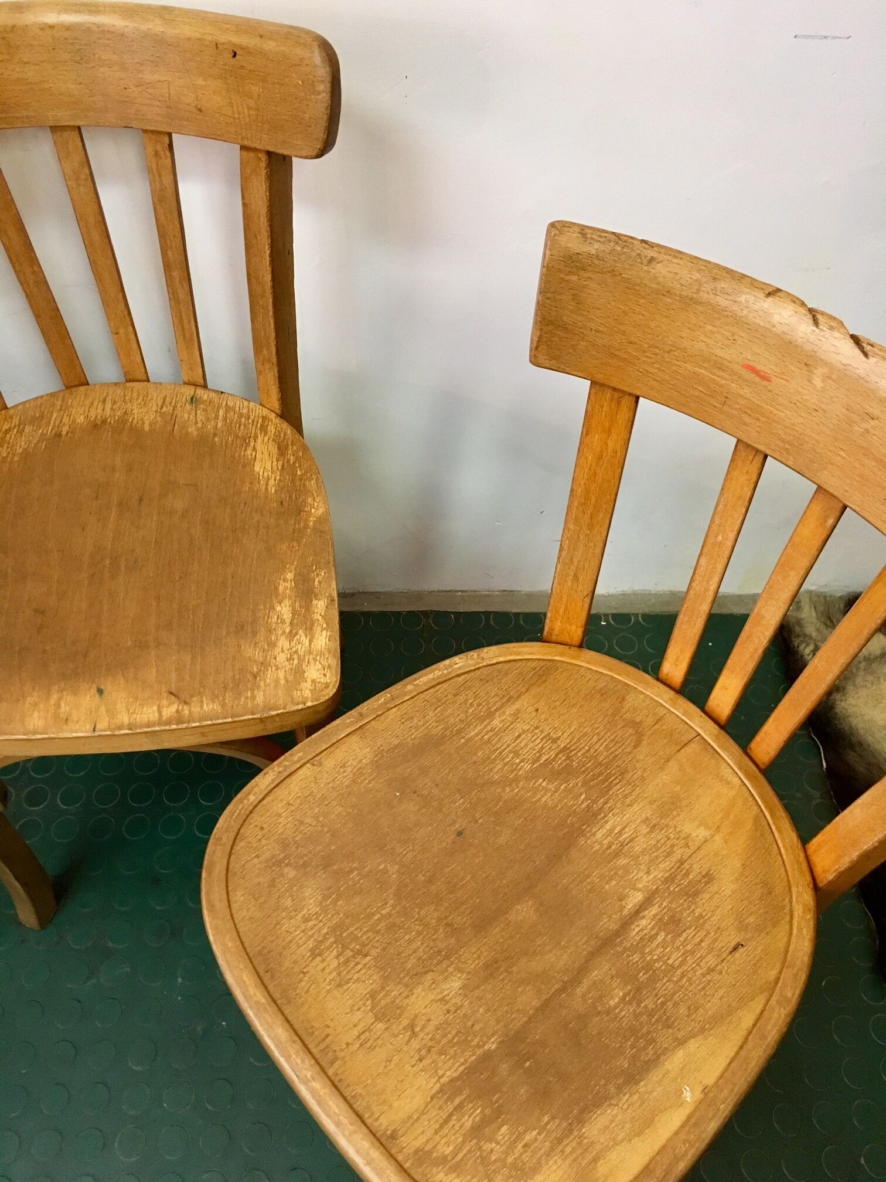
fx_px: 990
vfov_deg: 61.7
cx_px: 443
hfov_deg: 48.2
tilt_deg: -53.9
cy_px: 591
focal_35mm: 29
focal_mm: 4.15
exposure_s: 1/33
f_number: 2.2
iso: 160
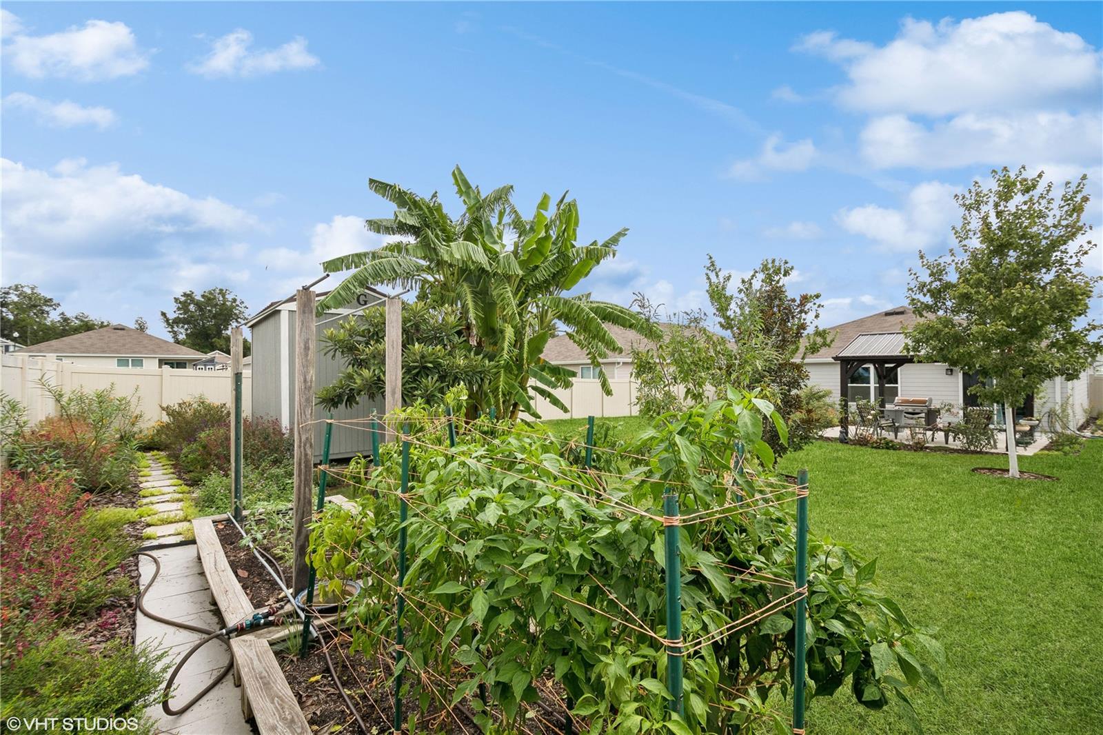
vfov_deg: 77.3
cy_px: 368
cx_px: 552
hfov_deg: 100.4
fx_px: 459
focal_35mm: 15
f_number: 8
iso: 200
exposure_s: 1/640
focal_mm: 10
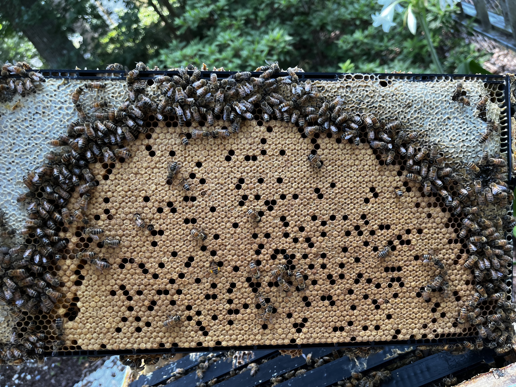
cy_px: 194
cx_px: 258
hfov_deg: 67.3
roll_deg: +35.7
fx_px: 388
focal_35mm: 26
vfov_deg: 53.1
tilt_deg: -25.2
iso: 40
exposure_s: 1/122
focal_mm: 5.1
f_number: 1.6
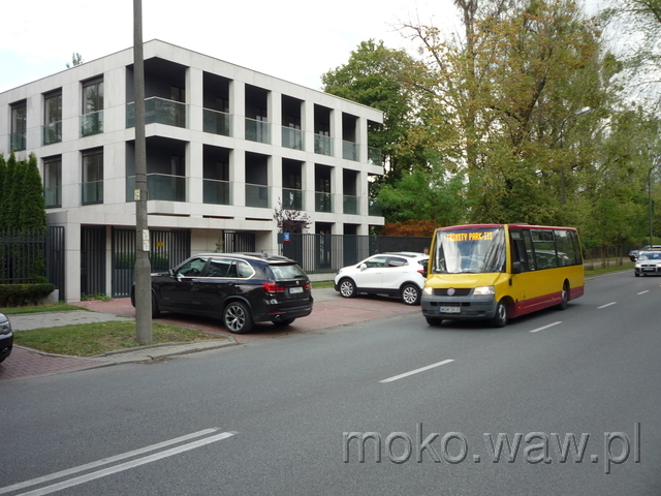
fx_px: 611
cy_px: 248
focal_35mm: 32
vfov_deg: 44.2
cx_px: 330
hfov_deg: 56.8
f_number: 4
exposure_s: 1/100
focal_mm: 5.2
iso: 100
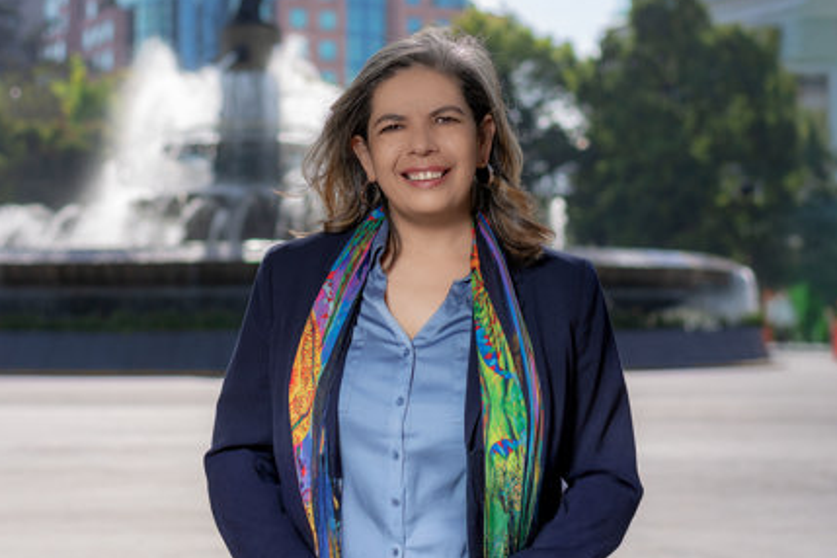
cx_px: 382
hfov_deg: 35.6
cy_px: 285
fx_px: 1302
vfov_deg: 24.2
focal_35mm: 56
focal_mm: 50
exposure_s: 1/180
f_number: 1.4
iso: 100
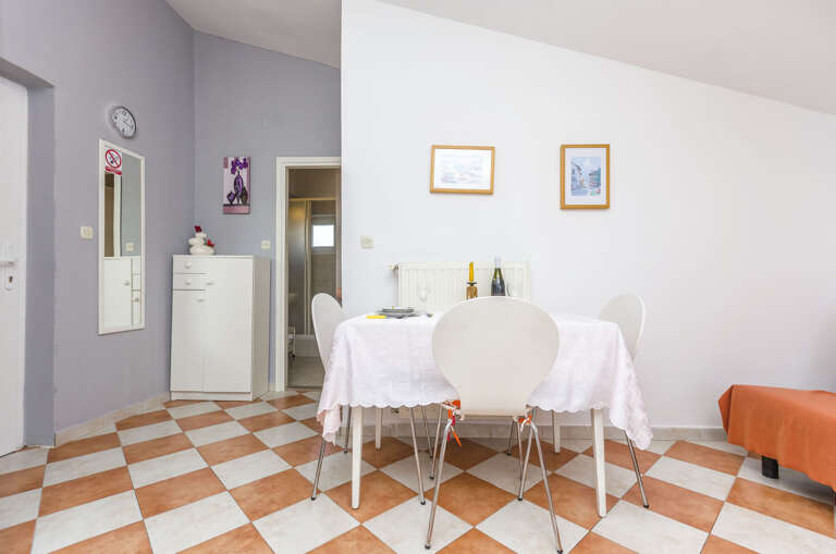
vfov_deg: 77.1
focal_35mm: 15
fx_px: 348
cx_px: 418
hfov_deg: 100.5
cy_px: 277
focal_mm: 10
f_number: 8
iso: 100
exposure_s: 1/80
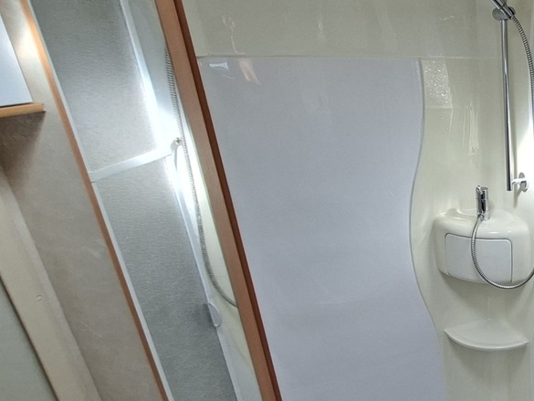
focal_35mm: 32
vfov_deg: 43.7
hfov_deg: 44.9
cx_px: 571
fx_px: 494
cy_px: 256
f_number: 2.2
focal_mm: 1.74
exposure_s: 1/50
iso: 40
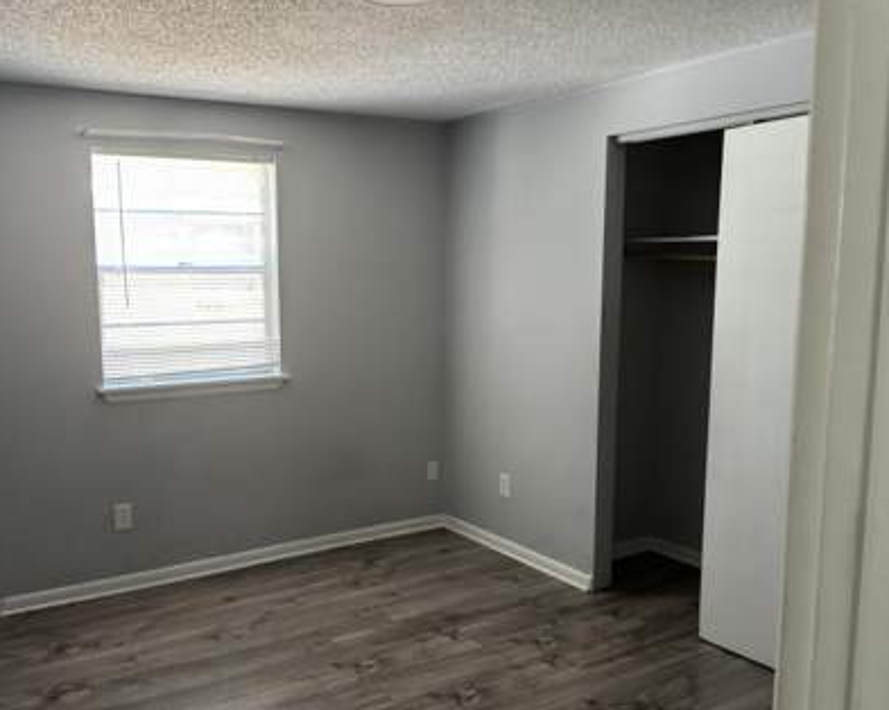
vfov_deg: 47.0
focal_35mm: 31
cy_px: 397
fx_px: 815
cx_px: 355
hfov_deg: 56.8
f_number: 1.6
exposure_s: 1/60
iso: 250
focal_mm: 5.96
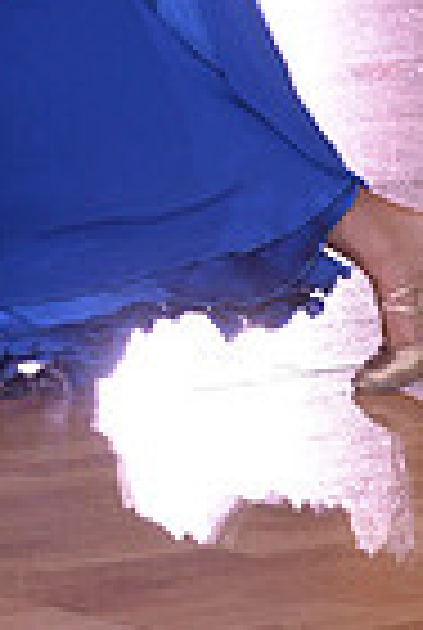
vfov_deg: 5.8
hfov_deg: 3.9
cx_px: -232
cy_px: -414
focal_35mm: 351
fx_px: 6156
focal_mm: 85
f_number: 5
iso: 1250
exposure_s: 1/250
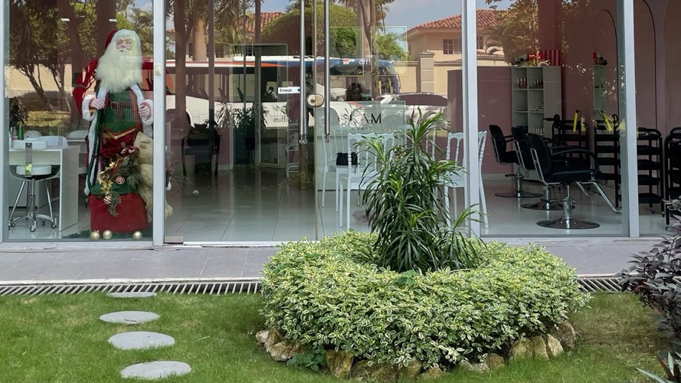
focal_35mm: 51
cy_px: 78
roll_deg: +0.8
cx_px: 310
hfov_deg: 40.5
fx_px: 921
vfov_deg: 23.2
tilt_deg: +2.2
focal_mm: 4.2
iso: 32
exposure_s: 1/471
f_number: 1.6
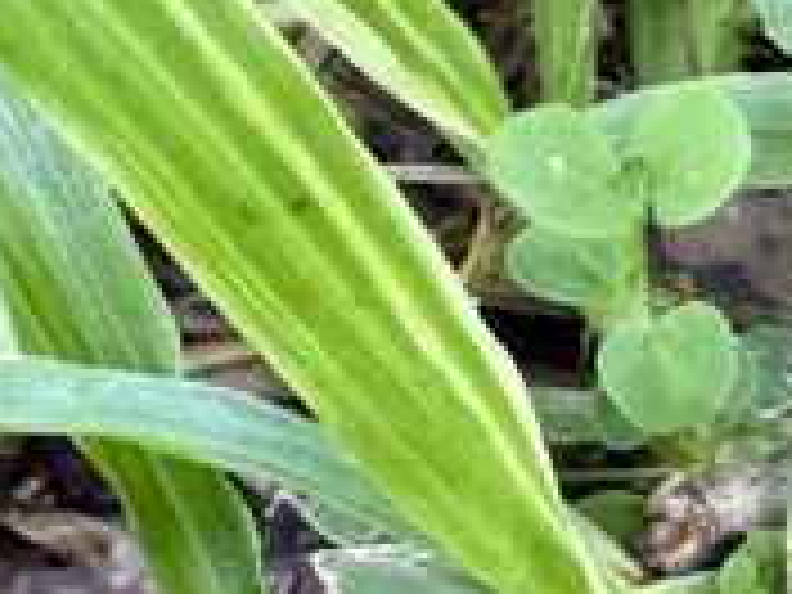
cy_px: 1071
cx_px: 1256
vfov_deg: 10.0
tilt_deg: -59.7
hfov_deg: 13.2
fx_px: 3203
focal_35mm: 140
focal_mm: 2.22
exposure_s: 1/99
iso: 160
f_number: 2.2
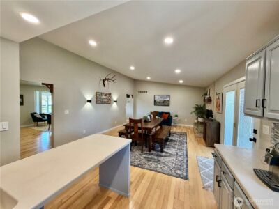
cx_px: 140
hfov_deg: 102.1
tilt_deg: -1.4
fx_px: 113
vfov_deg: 85.7
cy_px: 104
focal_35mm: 14
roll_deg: +0.3
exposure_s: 1/120
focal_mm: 2.22
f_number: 2.2
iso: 320
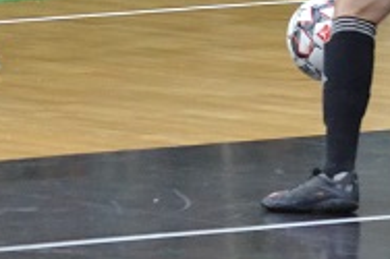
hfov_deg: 2.4
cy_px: -281
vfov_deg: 1.6
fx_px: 9321
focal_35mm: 861
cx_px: 85
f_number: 5
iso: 3200
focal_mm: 135
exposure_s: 1/500
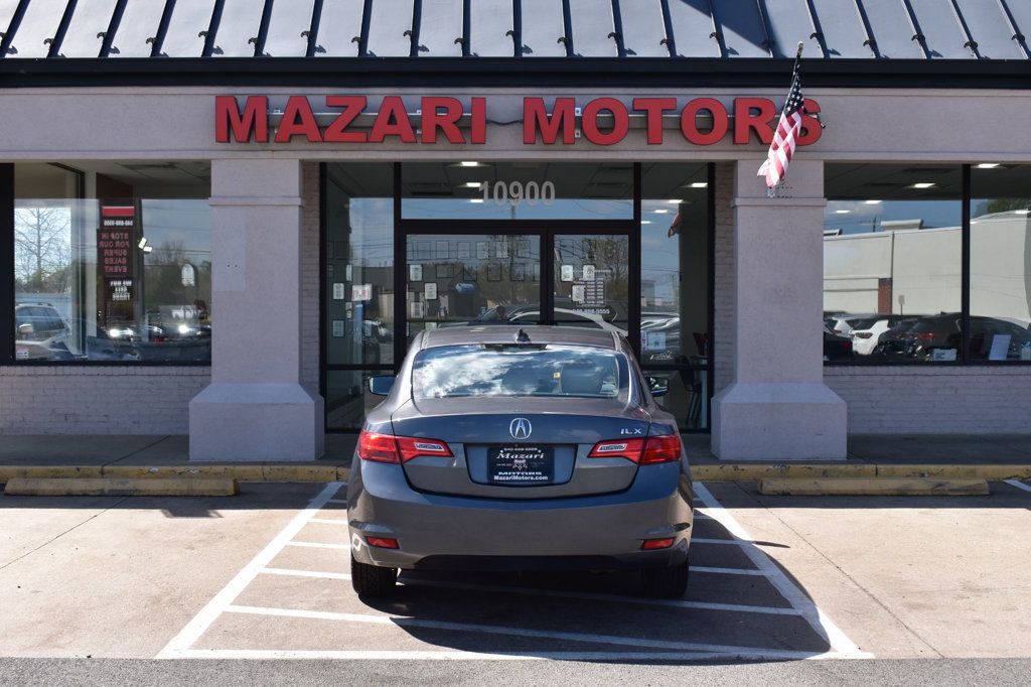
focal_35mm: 46
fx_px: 1331
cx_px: 516
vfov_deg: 28.9
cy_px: 344
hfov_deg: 42.3
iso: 400
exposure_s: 1/400
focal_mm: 31
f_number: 11
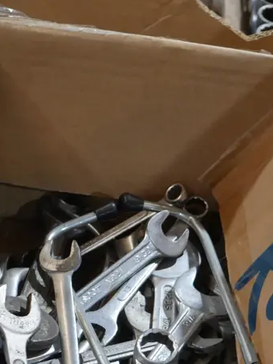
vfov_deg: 18.2
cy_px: 396
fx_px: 1093
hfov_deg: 14.2
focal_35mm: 104
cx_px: 164
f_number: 5.1
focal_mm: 23
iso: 1000
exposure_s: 1/60
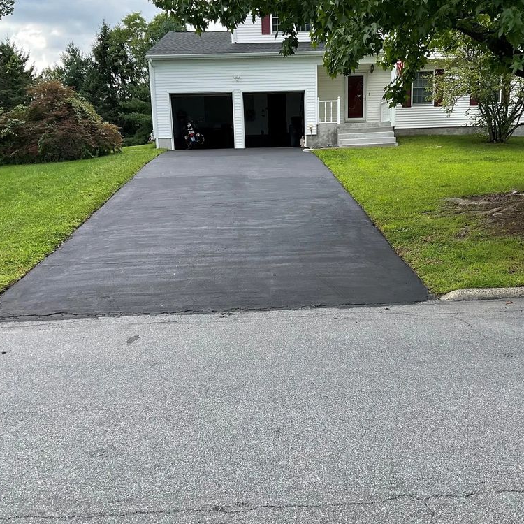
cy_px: 268
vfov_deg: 47.2
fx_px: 599
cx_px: 282
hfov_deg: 47.2
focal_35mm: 35
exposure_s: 1/461
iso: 16
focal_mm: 3
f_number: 1.8
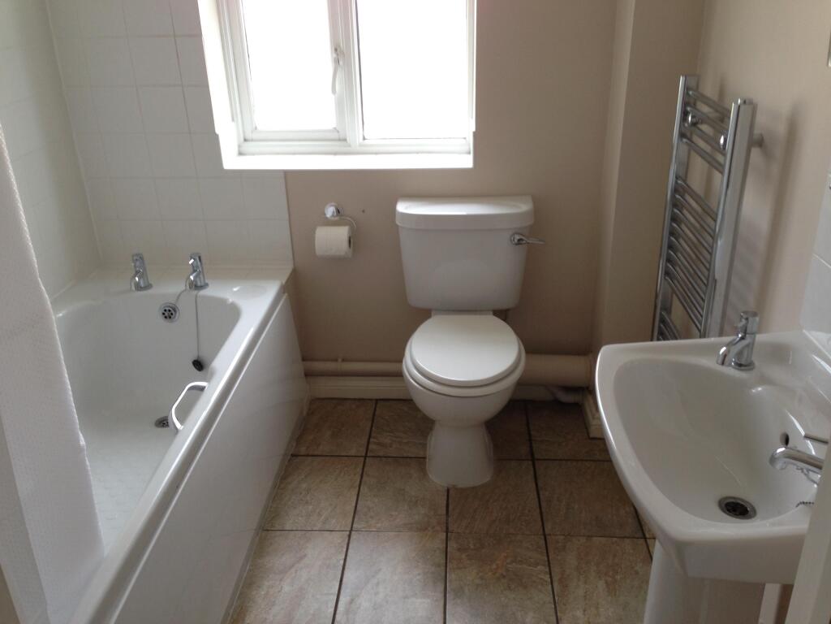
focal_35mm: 33
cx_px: 416
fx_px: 792
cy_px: 312
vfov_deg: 42.9
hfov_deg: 55.4
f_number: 2.4
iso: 50
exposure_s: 1/30
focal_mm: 4.12
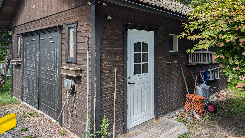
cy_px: 47
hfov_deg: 69.9
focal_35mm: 27
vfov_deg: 42.4
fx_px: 175
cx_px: 120
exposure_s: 1/452
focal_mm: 6.9
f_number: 1.68
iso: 19
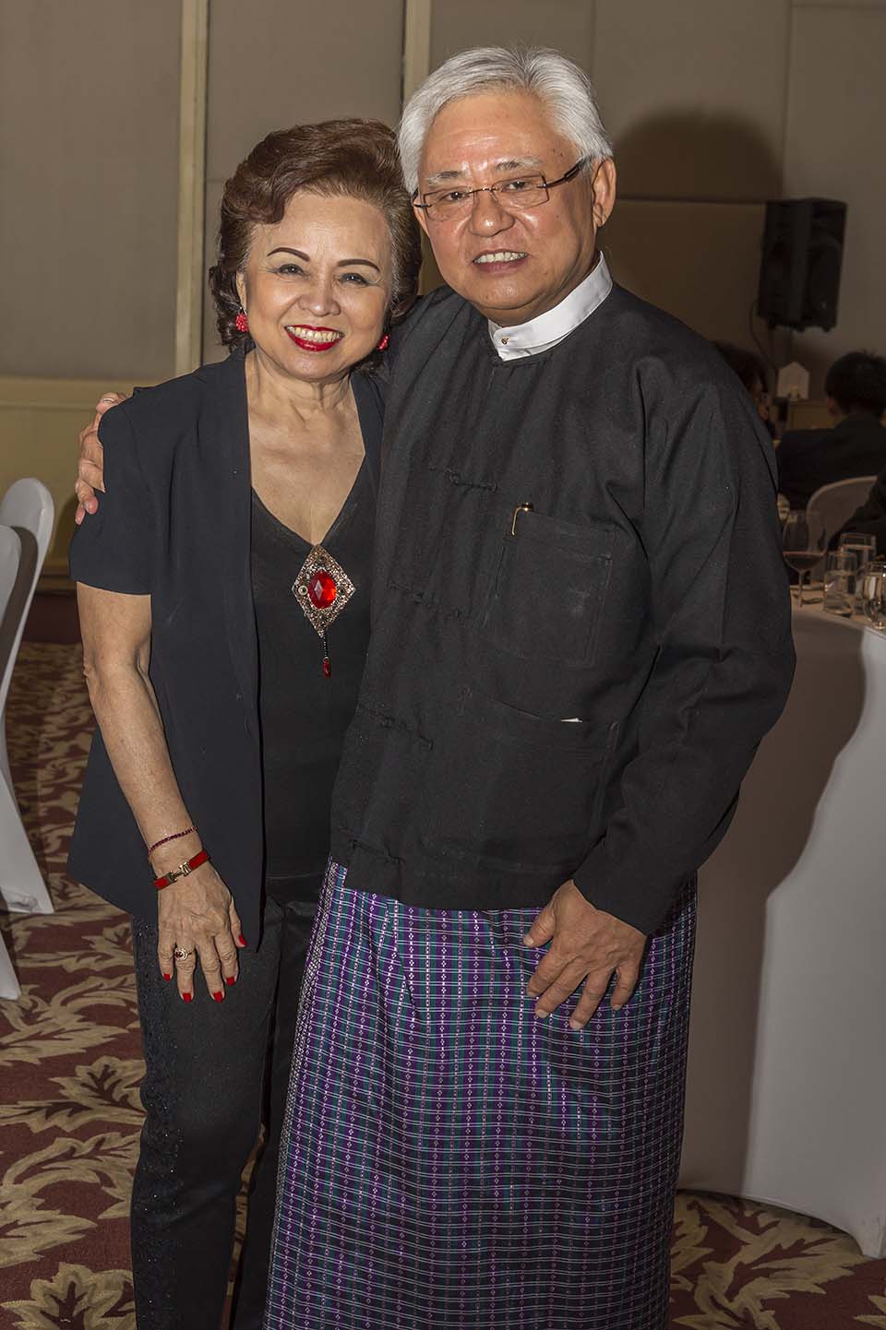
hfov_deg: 27.0
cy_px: 665
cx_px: 443
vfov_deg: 39.6
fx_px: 1847
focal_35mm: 50
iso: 640
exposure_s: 1/250
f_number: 8
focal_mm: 50
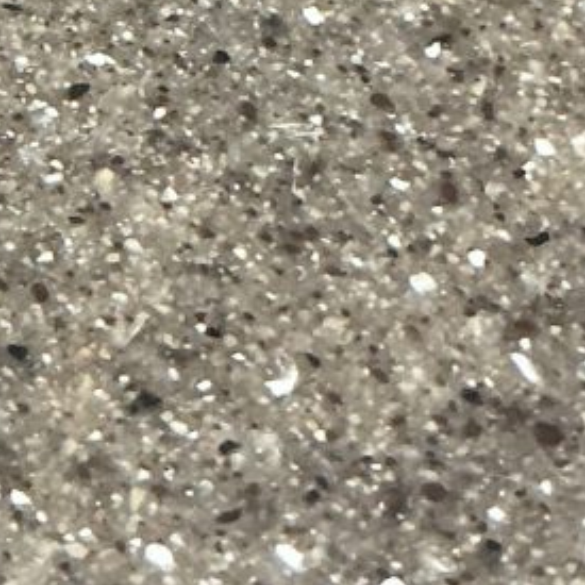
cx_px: -657
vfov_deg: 9.5
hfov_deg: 9.3
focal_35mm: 173
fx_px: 3308
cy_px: -536
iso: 100
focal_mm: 3
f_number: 1.8
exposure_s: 1/60
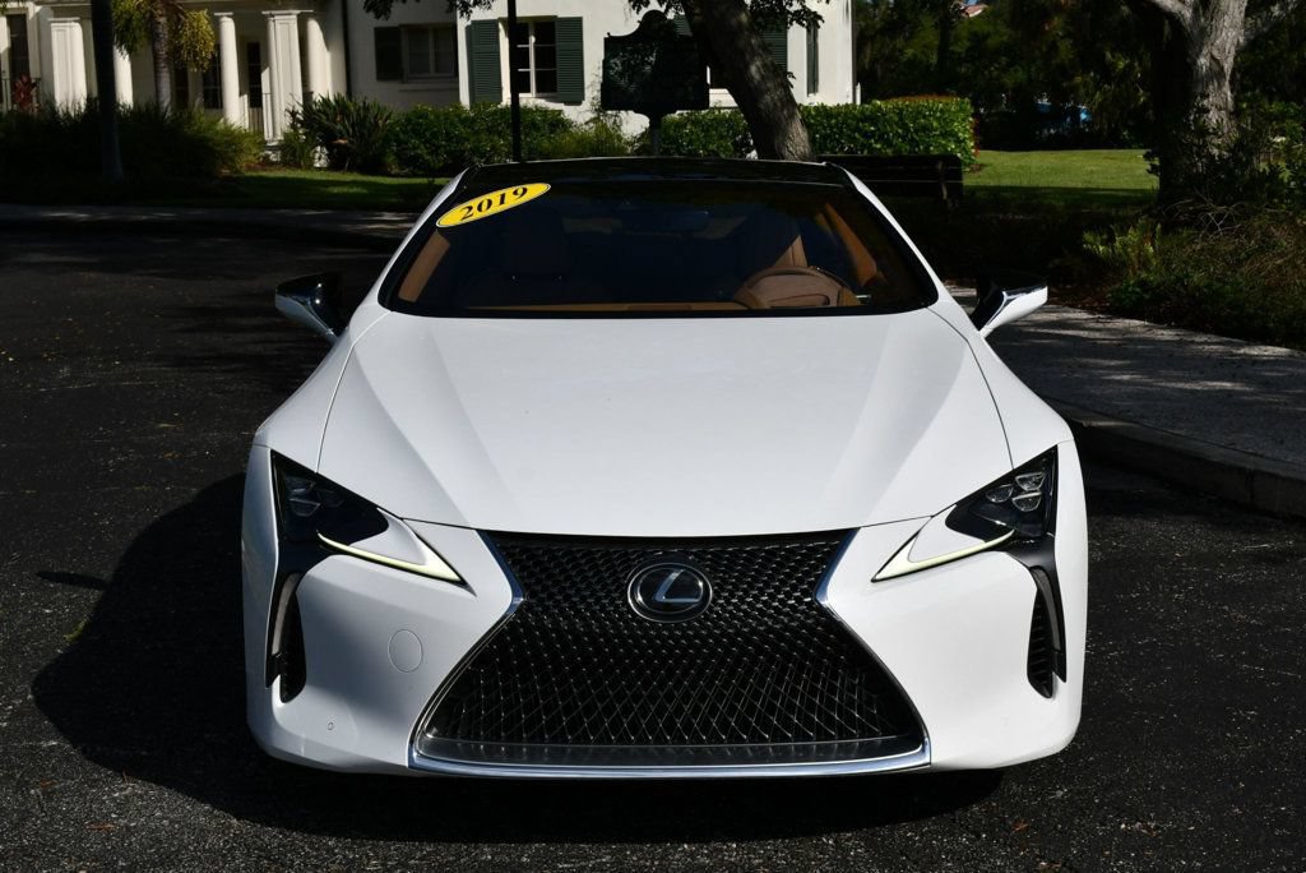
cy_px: 436
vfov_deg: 21.3
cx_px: 653
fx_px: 2323
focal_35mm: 64
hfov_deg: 31.4
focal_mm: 32
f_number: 10
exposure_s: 1/400
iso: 100
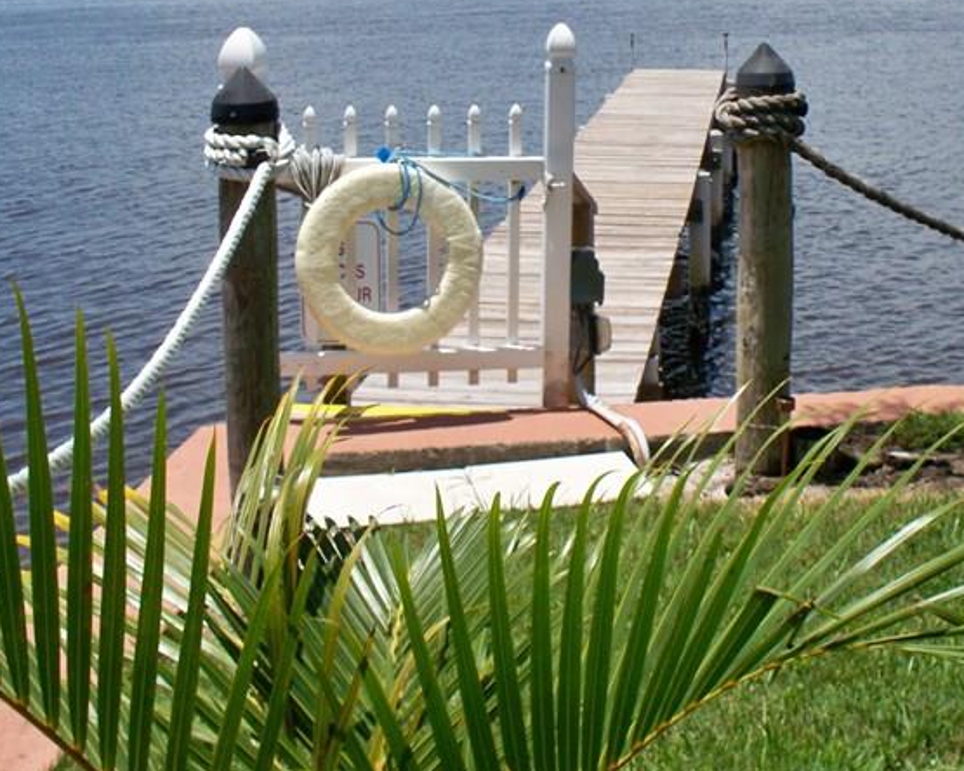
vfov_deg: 23.8
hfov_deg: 30.0
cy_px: 142
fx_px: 1797
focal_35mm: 63
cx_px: 561
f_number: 4.8
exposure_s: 1/1000
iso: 100
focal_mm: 7.54
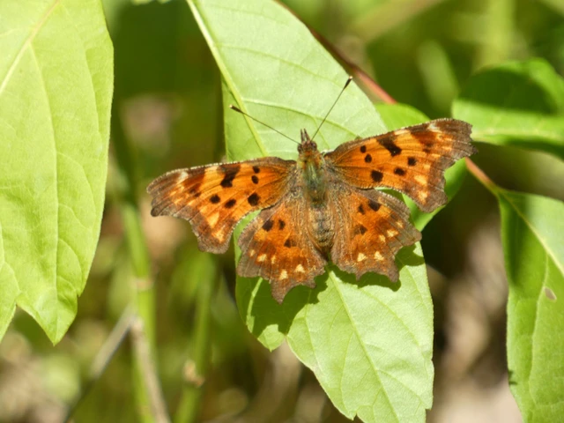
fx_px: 15430
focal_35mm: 947
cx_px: 282
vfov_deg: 1.6
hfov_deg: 2.1
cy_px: 212
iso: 100
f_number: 5.6
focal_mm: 169.6
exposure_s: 1/125
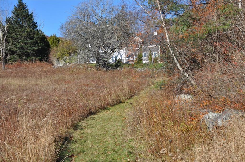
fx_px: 357
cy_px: 81
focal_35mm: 52
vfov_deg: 25.7
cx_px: 122
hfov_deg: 37.9
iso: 200
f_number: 9
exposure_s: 1/320
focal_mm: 35
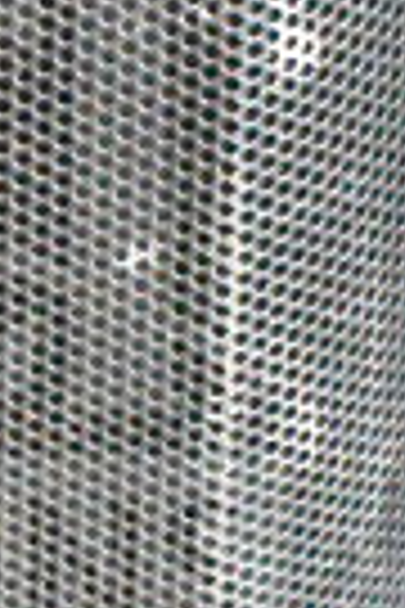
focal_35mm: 325
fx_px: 5484
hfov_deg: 4.2
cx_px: -220
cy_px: 313
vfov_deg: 6.3
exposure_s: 1/50
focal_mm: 32
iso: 25600
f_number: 4.5
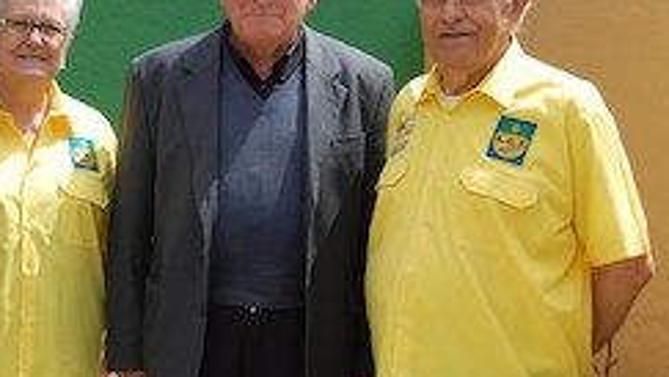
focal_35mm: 67
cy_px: 183
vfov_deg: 18.0
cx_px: 143
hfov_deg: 30.7
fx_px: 1189
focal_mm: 26
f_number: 9
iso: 200
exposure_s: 1/320
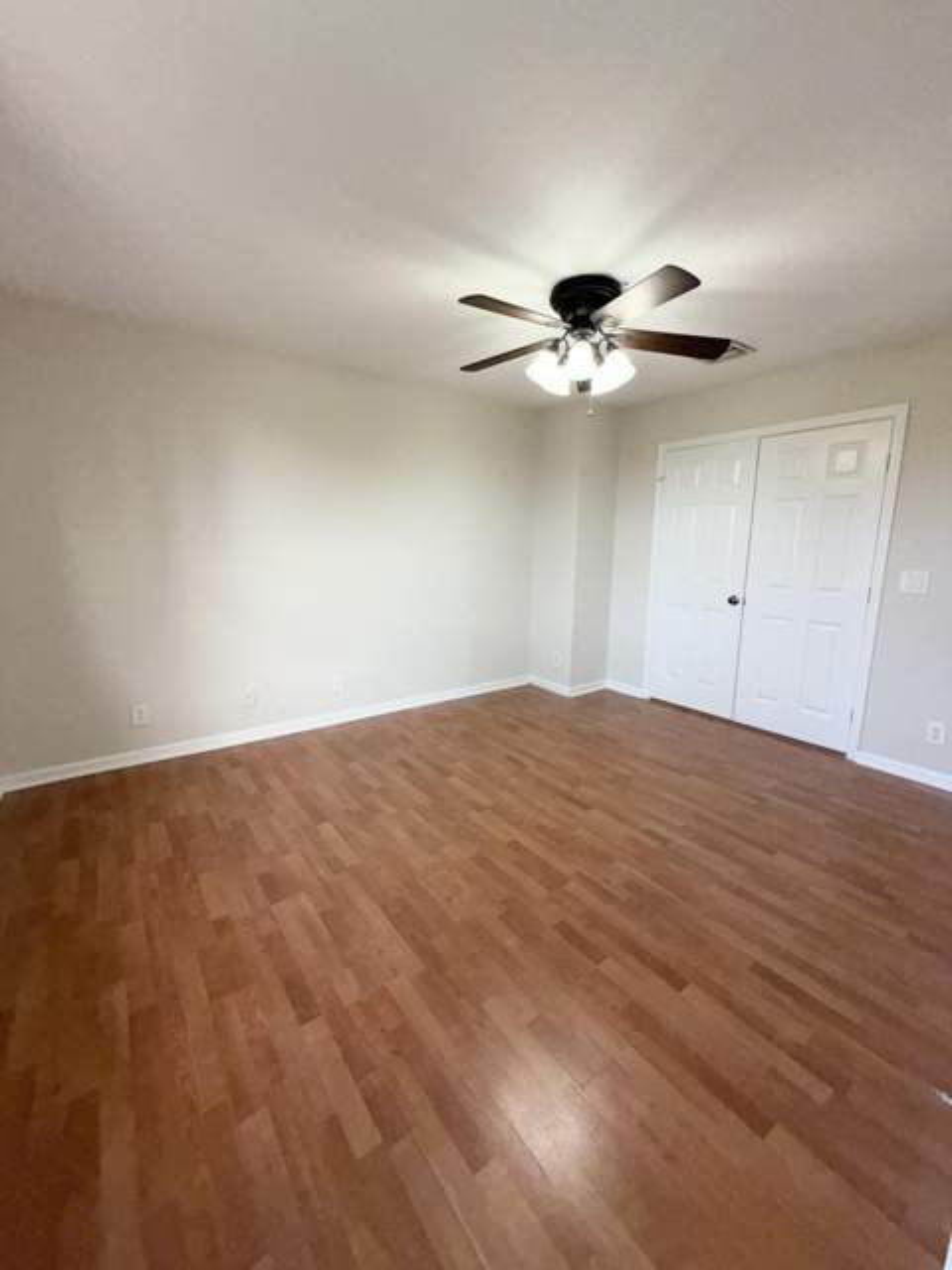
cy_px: 635
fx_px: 513
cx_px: 476
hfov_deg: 85.7
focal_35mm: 14
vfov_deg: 102.1
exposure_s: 1/121
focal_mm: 2.22
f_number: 2.2
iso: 160
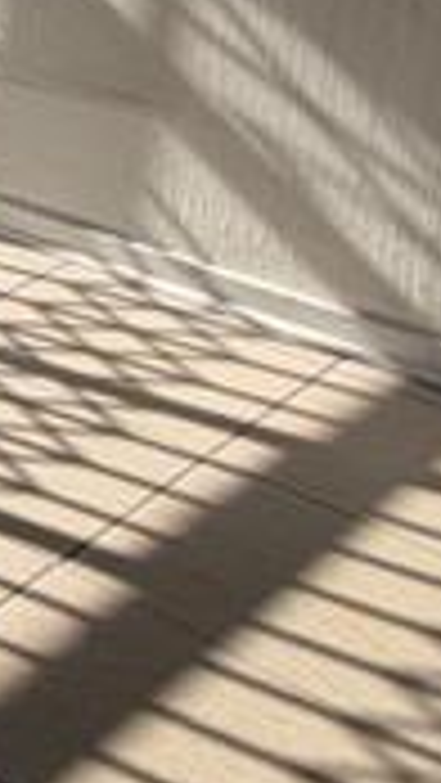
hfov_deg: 11.3
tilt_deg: -9.0
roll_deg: +3.7
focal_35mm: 70
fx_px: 1454
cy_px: -153
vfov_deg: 26.8
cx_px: -855
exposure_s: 1/820
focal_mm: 2.22
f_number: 2.2
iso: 20
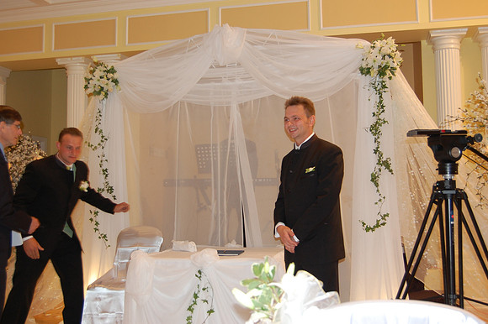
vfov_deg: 34.2
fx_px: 528
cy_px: 162
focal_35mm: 39
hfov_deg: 49.6
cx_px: 244
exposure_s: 1/60
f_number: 4
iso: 400
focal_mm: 26
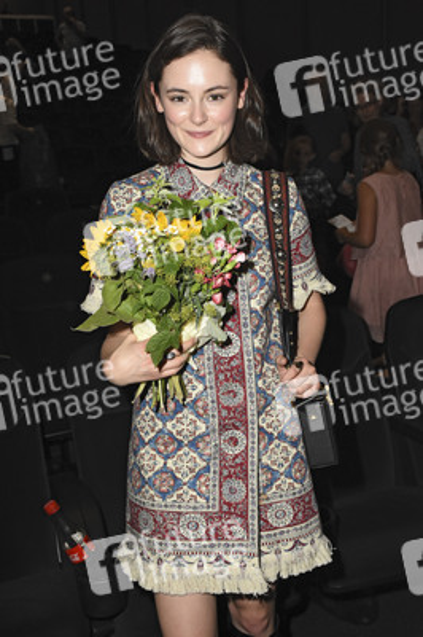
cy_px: 318
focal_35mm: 39
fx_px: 689
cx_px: 212
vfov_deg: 49.6
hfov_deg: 34.2
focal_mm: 26
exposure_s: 1/160
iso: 1600
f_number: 5.6
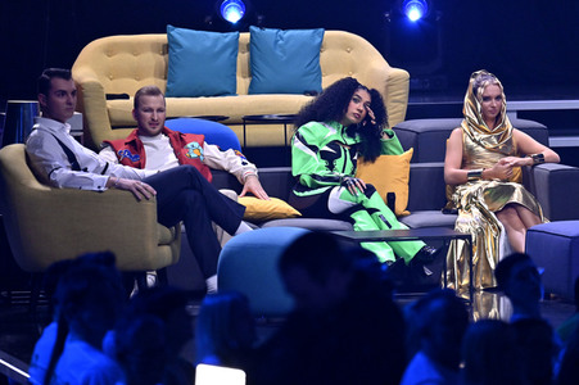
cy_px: 192
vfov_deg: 3.4
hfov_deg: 5.2
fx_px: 6428
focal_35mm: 400
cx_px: 290
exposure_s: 1/640
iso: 5000
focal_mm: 400
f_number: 5
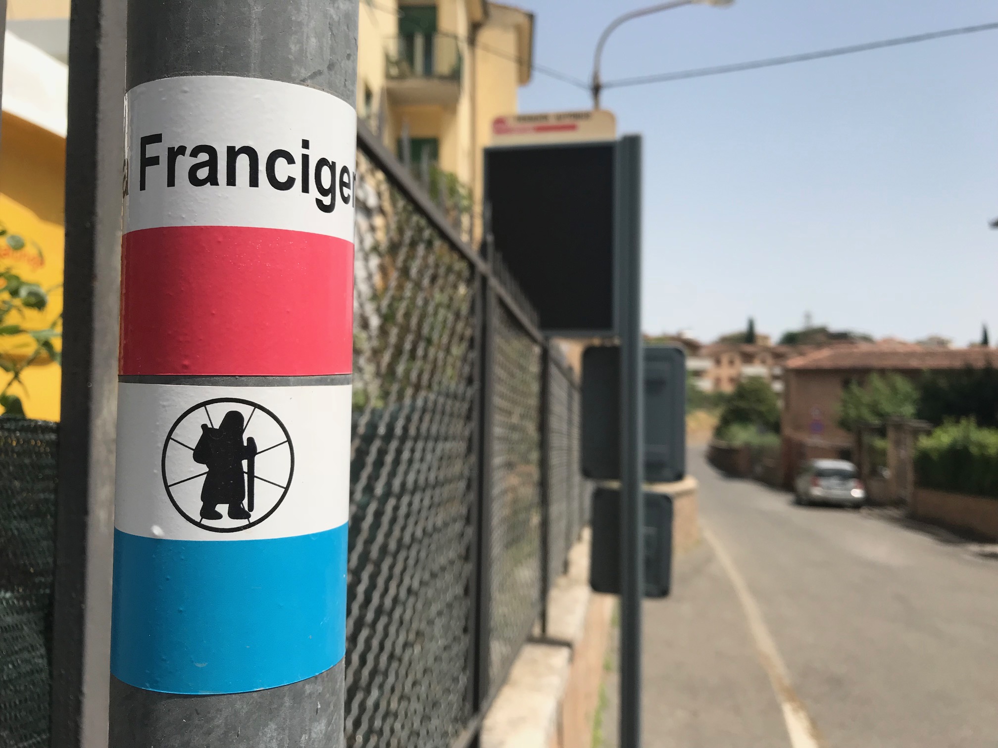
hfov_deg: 63.4
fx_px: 807
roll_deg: -0.3
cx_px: 499
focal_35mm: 28
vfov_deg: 49.7
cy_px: 374
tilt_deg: -2.7
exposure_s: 1/2457
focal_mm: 3.99
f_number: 1.8
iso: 20
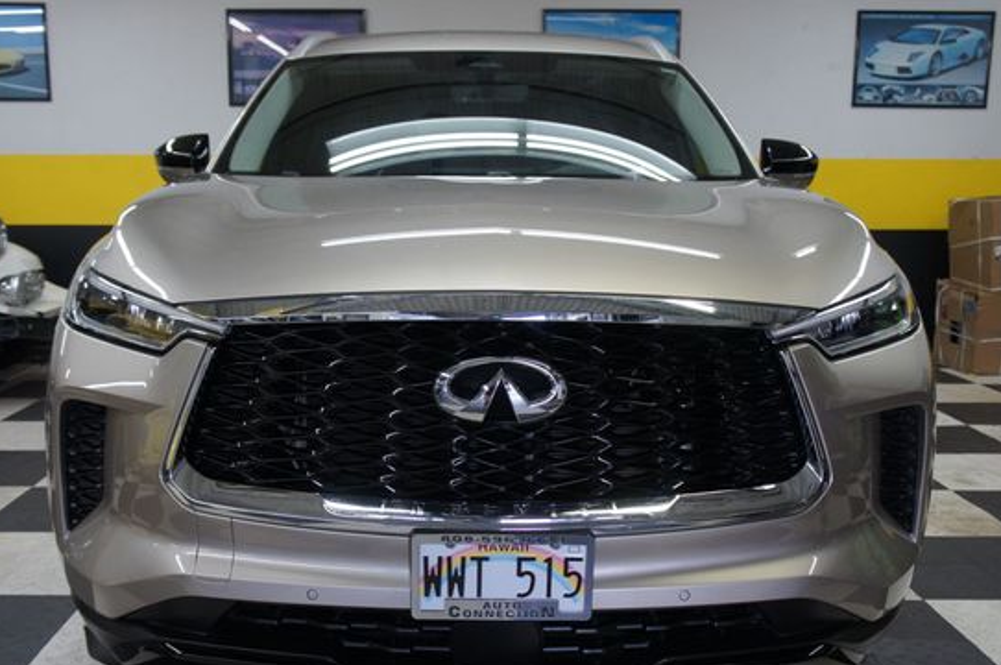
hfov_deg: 49.6
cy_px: 390
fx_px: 1083
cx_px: 484
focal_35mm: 39
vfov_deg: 34.0
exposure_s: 1/40
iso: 200
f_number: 4
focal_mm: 22
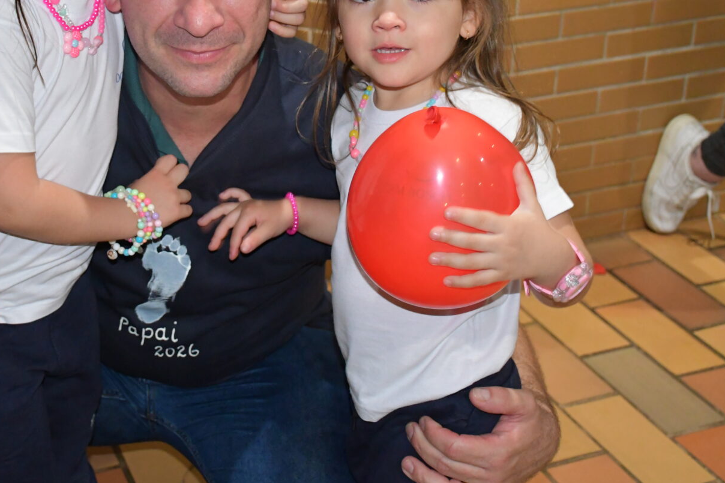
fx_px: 1248
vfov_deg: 21.7
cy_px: 106
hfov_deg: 32.1
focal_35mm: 62
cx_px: 244
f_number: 3.8
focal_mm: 26
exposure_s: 1/60
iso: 3200
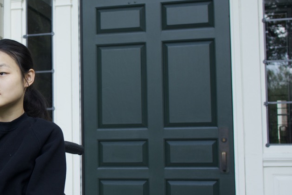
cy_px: 98
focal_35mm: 94
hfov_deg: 21.0
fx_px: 762
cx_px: 7
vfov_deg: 14.5
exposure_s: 1/200
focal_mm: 16.76
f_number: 2.8
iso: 125
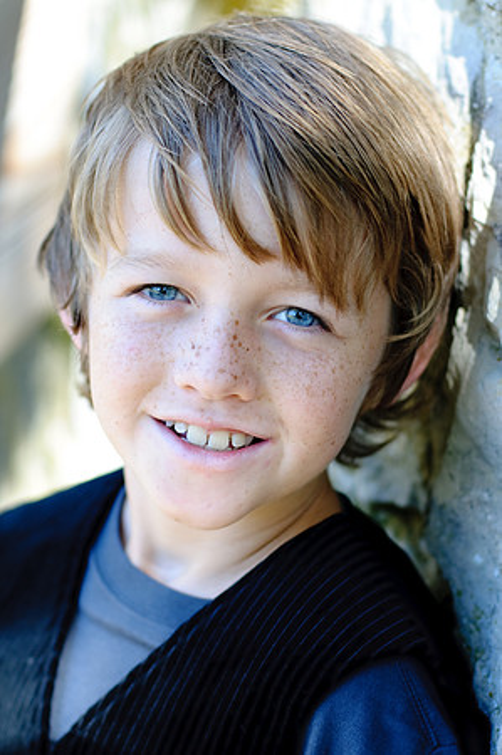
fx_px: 1572
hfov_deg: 18.1
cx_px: 251
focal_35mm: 75
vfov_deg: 27.0
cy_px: 378
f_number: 2.8
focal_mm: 50
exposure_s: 1/160
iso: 200
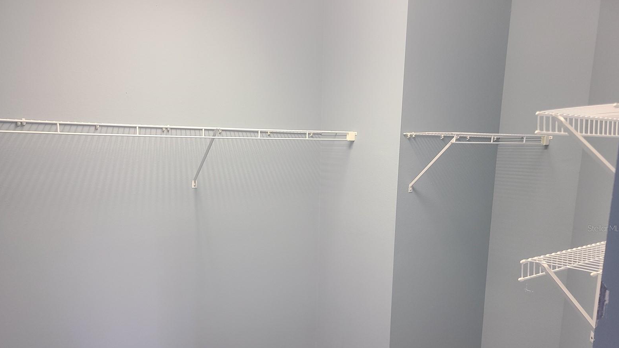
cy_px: 228
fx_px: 476
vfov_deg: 39.8
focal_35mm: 29
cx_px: 308
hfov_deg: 66.1
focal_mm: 5.4
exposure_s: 1/40
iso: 400
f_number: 1.8
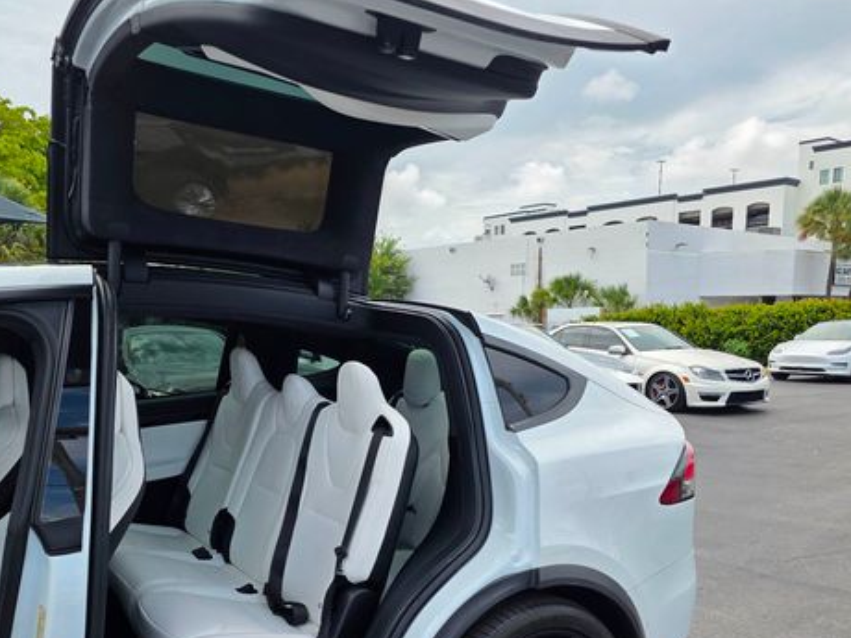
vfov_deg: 43.5
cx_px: 333
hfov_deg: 56.3
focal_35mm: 32
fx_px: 787
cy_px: 427
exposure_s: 1/4237
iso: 80
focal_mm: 6.3
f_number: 1.7
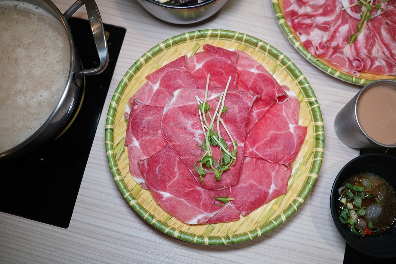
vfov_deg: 45.0
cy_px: 132
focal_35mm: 29
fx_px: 319
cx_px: 198
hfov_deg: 63.7
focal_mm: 29
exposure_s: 1/60
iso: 320
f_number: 4
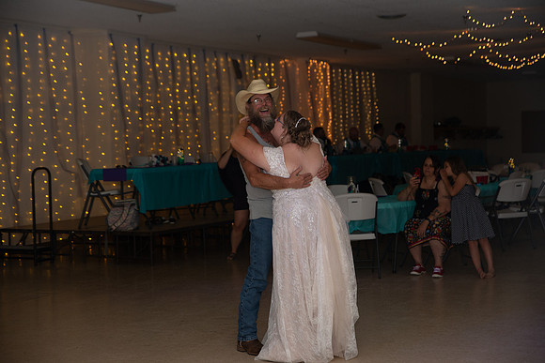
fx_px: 984
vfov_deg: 20.9
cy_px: 182
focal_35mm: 65
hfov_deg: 31.0
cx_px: 272
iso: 800
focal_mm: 65
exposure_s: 1/125
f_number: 3.5
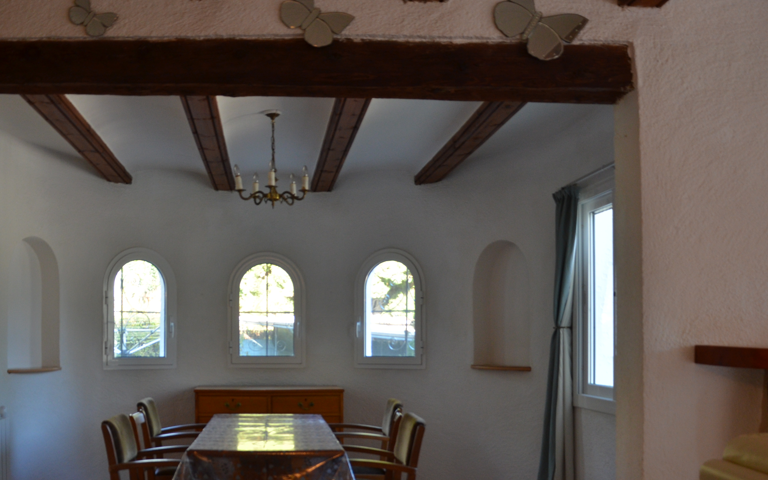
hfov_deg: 50.0
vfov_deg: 32.5
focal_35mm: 39
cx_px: 300
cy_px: 315
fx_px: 816
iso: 400
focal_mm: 18
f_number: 4
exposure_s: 1/60
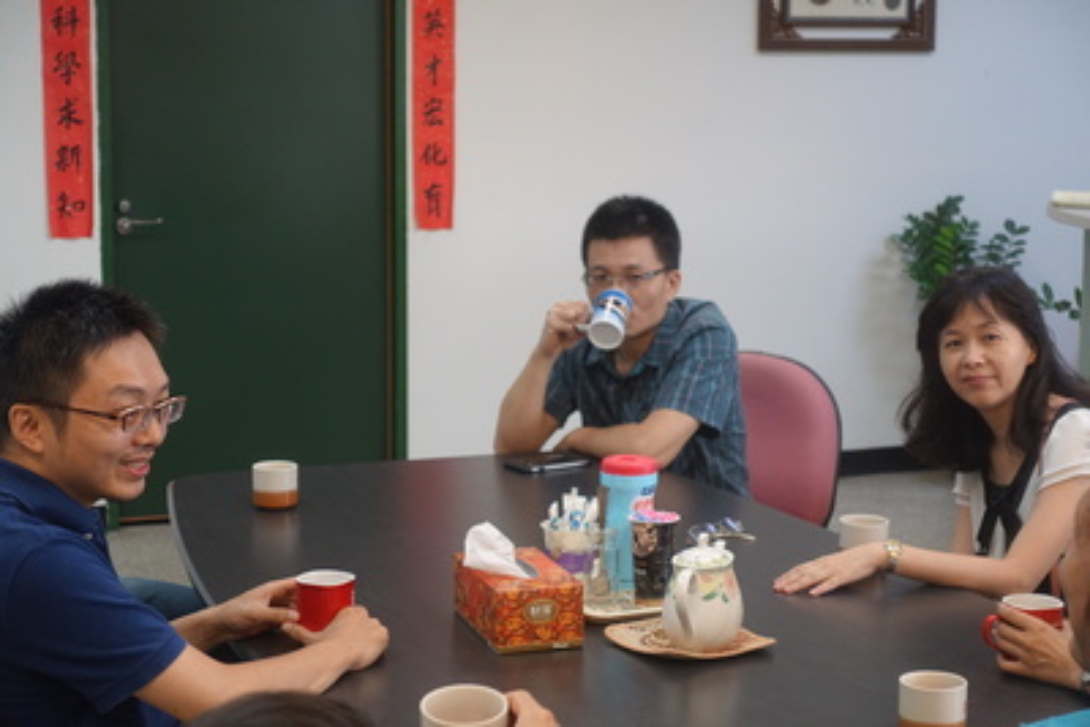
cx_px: 545
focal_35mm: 70
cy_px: 364
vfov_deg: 19.5
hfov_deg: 28.8
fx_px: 2120
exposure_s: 1/160
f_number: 2.8
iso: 500
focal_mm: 25.7
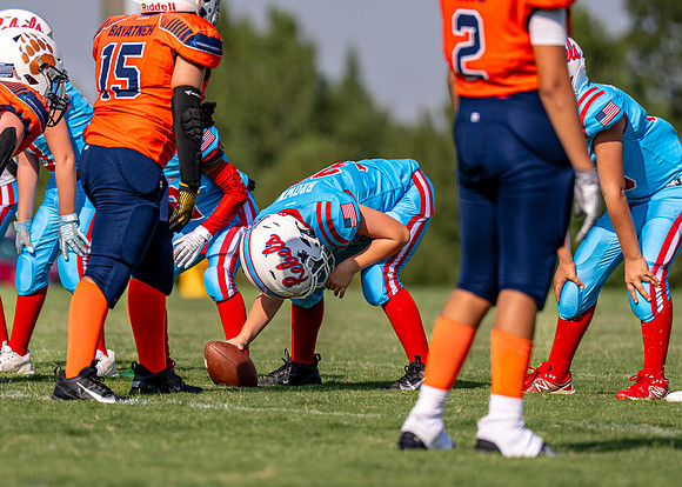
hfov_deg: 5.2
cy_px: 238
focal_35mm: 389
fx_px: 7532
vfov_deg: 3.7
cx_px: 249
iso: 125
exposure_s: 1/4000
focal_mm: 200
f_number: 2.8
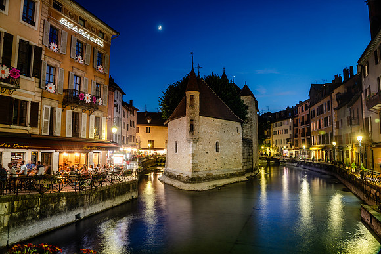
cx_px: 190
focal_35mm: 24
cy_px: 127
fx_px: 254
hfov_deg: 73.7
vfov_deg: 53.2
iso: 50
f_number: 8
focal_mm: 24
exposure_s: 8
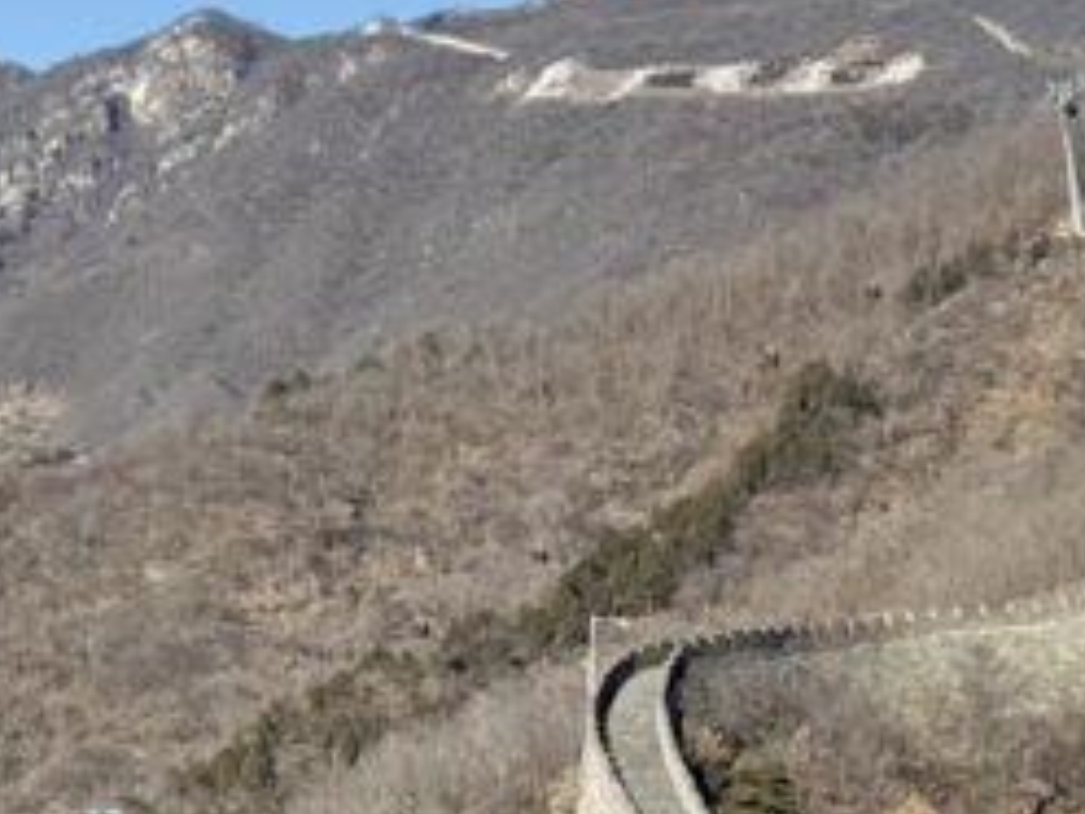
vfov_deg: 9.5
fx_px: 4858
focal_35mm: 155
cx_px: 1470
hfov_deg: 12.3
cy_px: 910
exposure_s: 1/5208
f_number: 1.78
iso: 64
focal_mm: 6.76
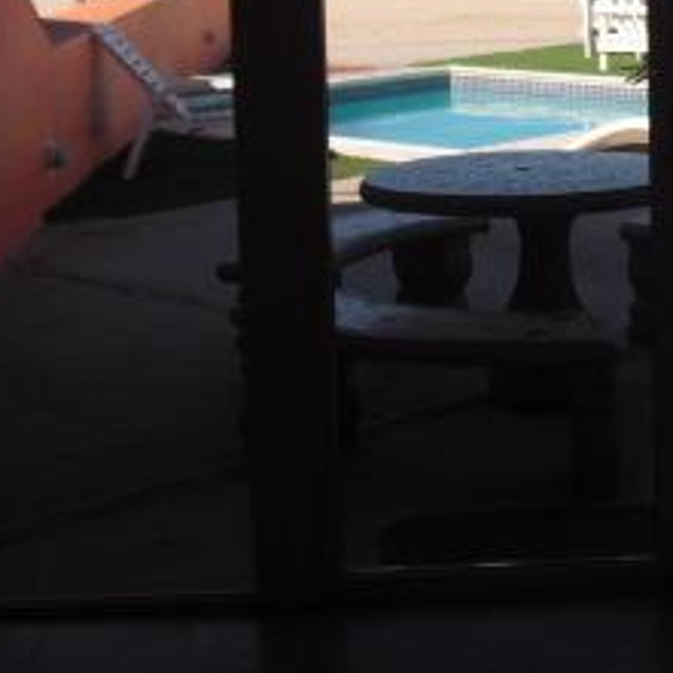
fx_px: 2024
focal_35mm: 92
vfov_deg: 18.3
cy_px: -40
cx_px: 591
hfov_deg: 18.6
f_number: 7.8
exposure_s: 1/160
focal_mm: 6.3
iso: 64
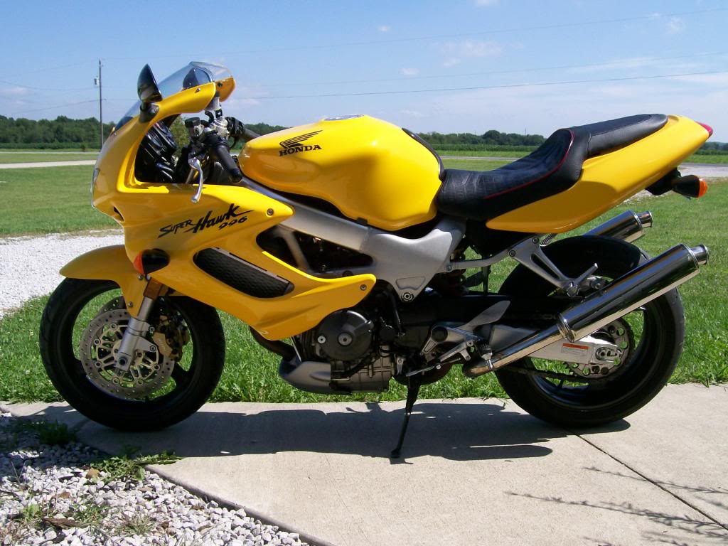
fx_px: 757
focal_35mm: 36
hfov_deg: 51.4
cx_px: 364
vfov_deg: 39.7
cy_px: 273
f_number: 4.8
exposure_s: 1/575
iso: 80
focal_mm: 6
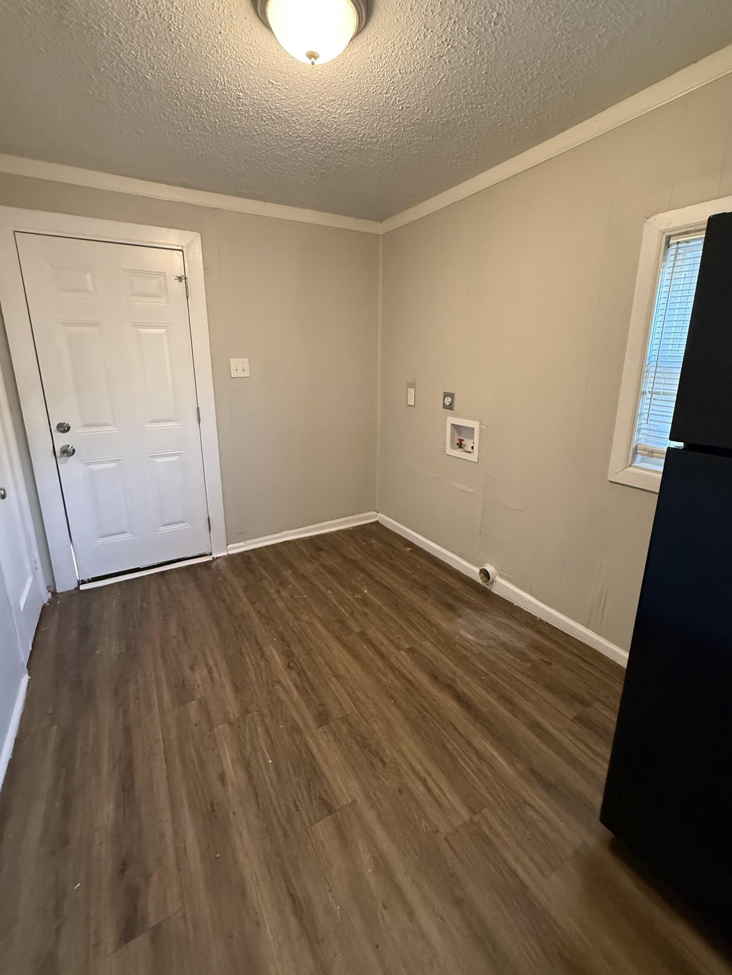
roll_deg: +0.2
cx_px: 367
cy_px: 463
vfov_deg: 98.1
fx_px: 423
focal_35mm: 15
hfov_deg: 81.8
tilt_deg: -14.1
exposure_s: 1/60
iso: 640
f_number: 2.2
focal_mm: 2.22
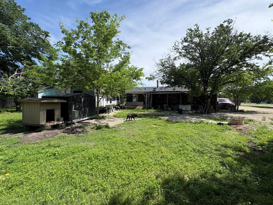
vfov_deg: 85.7
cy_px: 102
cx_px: 136
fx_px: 110
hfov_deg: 102.1
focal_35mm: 14
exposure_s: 1/1160
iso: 50
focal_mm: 2.22
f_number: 2.2
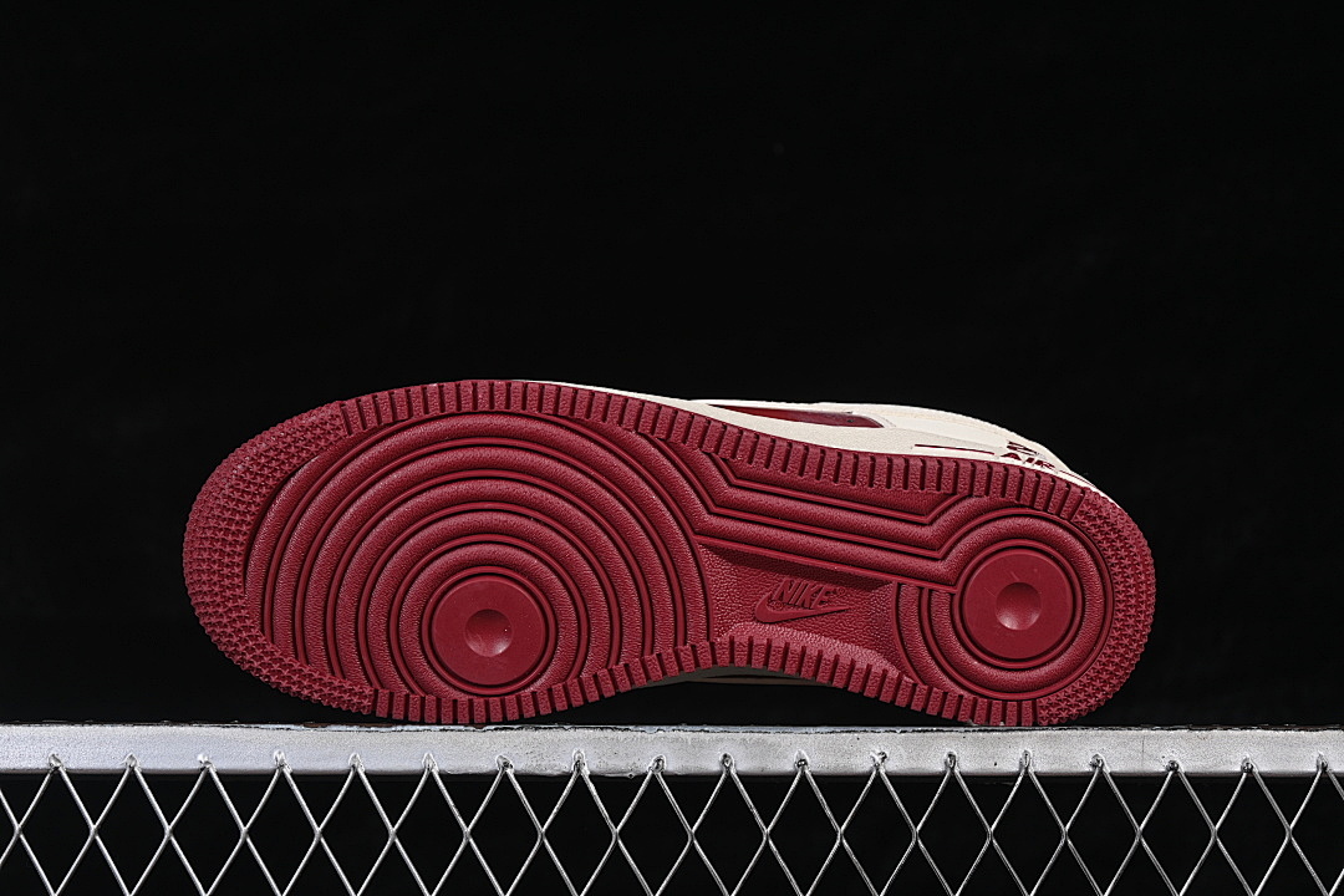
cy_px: 448
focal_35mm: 75
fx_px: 2800
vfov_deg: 18.2
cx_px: 672
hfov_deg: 27.0
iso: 160
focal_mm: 50
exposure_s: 1/80
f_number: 7.1
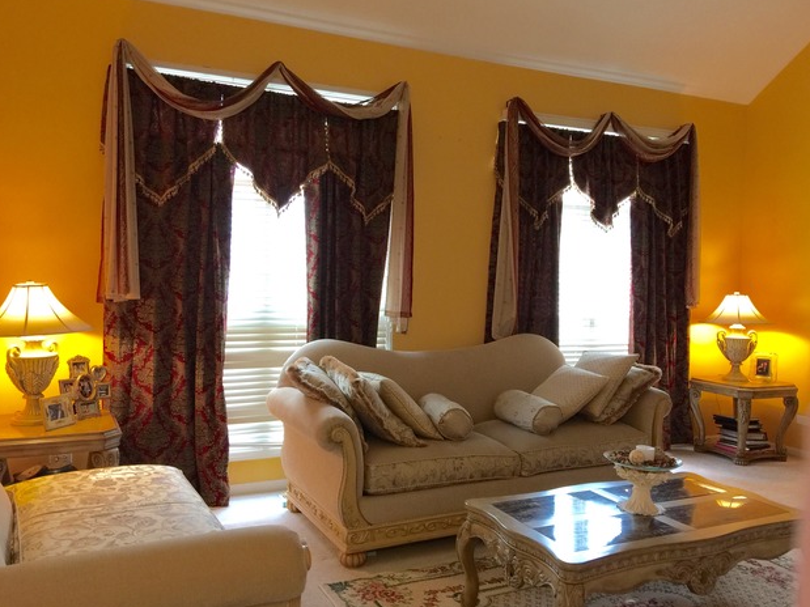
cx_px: 412
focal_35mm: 30
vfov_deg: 46.8
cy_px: 300
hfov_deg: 60.0
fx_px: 702
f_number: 2.2
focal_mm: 4.15
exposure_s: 1/15
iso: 50
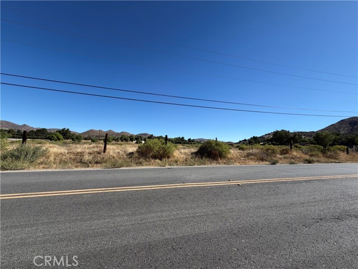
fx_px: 145
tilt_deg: +4.6
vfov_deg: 85.7
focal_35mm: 14
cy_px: 134
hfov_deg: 102.1
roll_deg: -1.2
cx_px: 179
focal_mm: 2.22
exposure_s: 1/955
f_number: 2.2
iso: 20
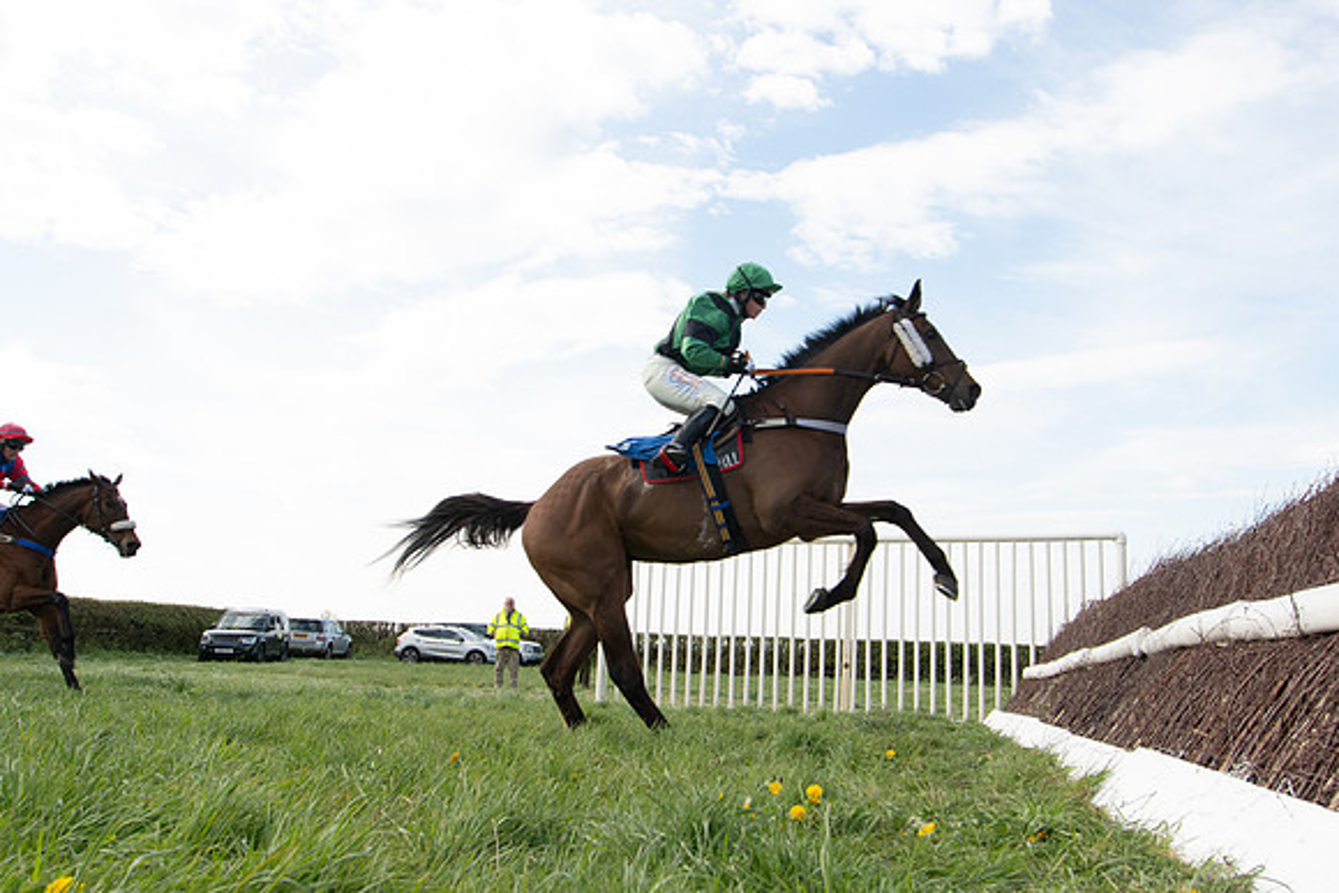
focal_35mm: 30
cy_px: 446
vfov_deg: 43.6
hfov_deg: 61.9
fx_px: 1116
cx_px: 670
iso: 800
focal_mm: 20
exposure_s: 1/1100
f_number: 8
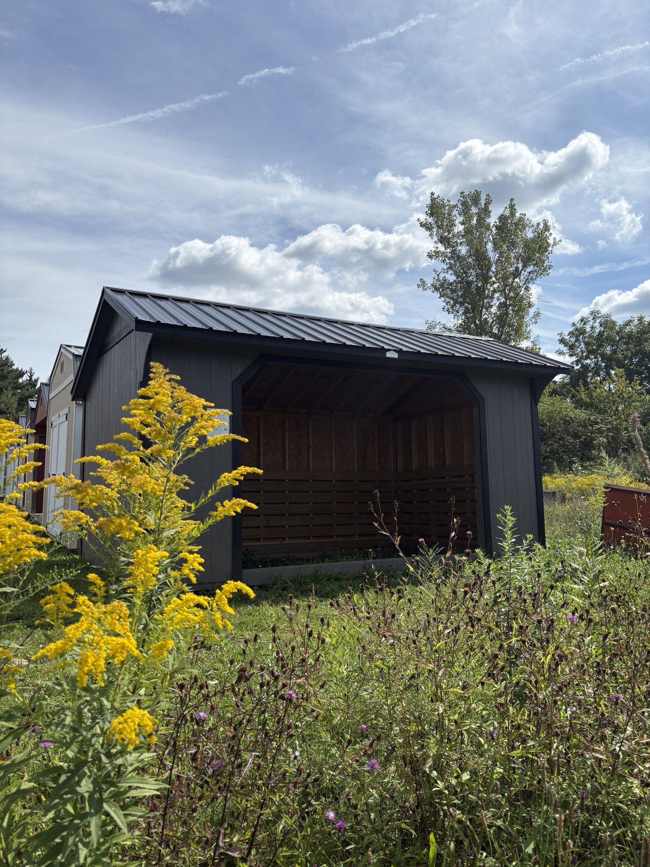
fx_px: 651
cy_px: 434
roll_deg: +1.1
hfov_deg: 53.1
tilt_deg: +2.9
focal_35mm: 26
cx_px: 325
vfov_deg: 67.3
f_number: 1.6
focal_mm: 5.96
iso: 50
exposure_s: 1/5814
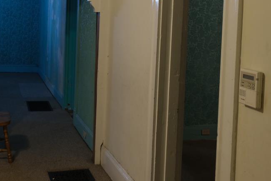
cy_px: 32
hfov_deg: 36.8
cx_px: 76
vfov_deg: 25.0
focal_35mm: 53
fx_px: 399
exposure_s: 1/30
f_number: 3.5
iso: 800
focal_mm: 15
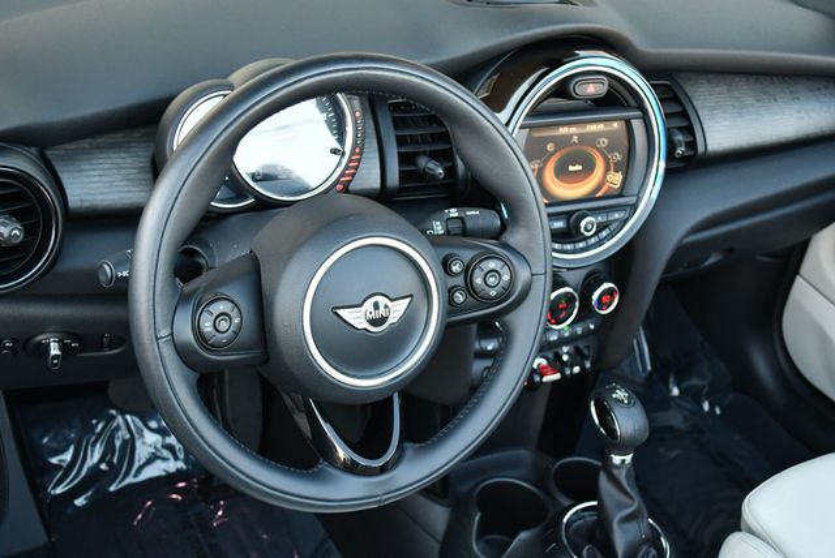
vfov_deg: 28.1
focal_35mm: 48
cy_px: 279
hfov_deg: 41.1
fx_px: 1114
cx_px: 418
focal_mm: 24
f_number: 4
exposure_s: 1/250
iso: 800
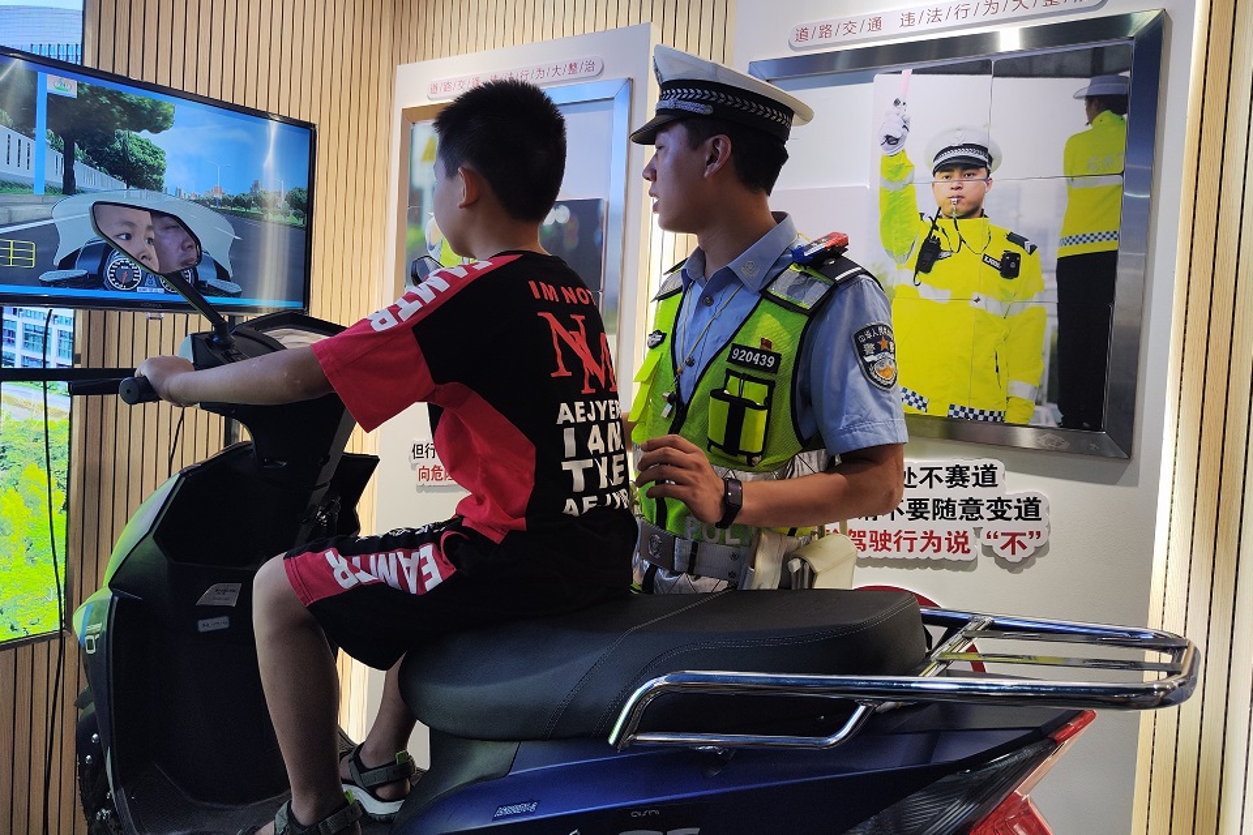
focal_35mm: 26
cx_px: 608
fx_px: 905
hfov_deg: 69.4
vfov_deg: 49.4
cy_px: 364
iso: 62
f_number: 1.88
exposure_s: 1/100
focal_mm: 5.59
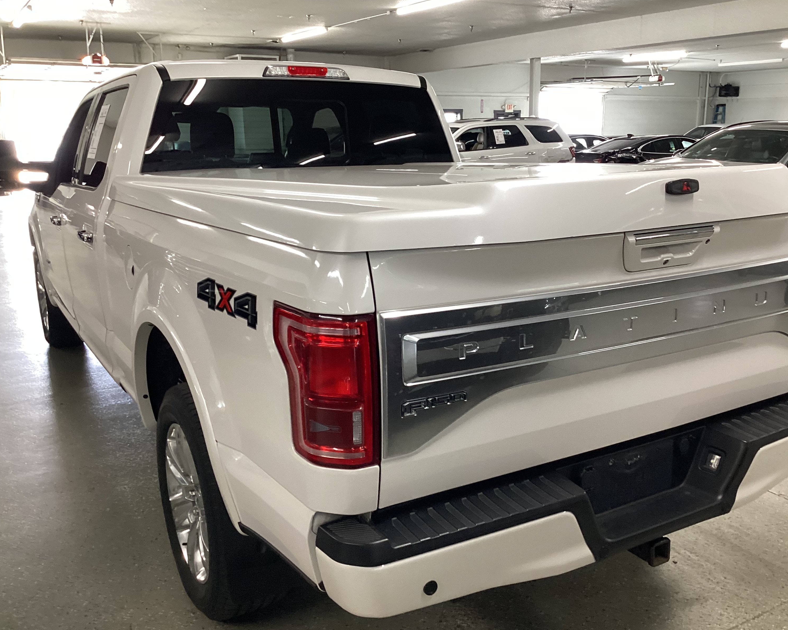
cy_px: 311
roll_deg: +0.5
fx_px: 770
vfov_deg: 44.5
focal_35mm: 33
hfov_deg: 54.2
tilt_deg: -14.3
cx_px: 427
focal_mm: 3.3
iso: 160
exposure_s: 1/60
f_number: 2.4
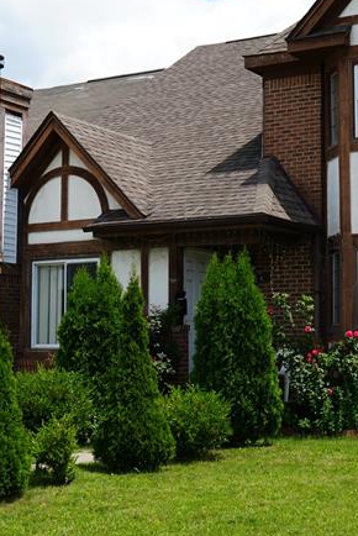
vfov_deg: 30.5
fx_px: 983
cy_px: 230
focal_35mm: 66
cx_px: 246
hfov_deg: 20.6
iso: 100
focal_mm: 28
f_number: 5
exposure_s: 1/500
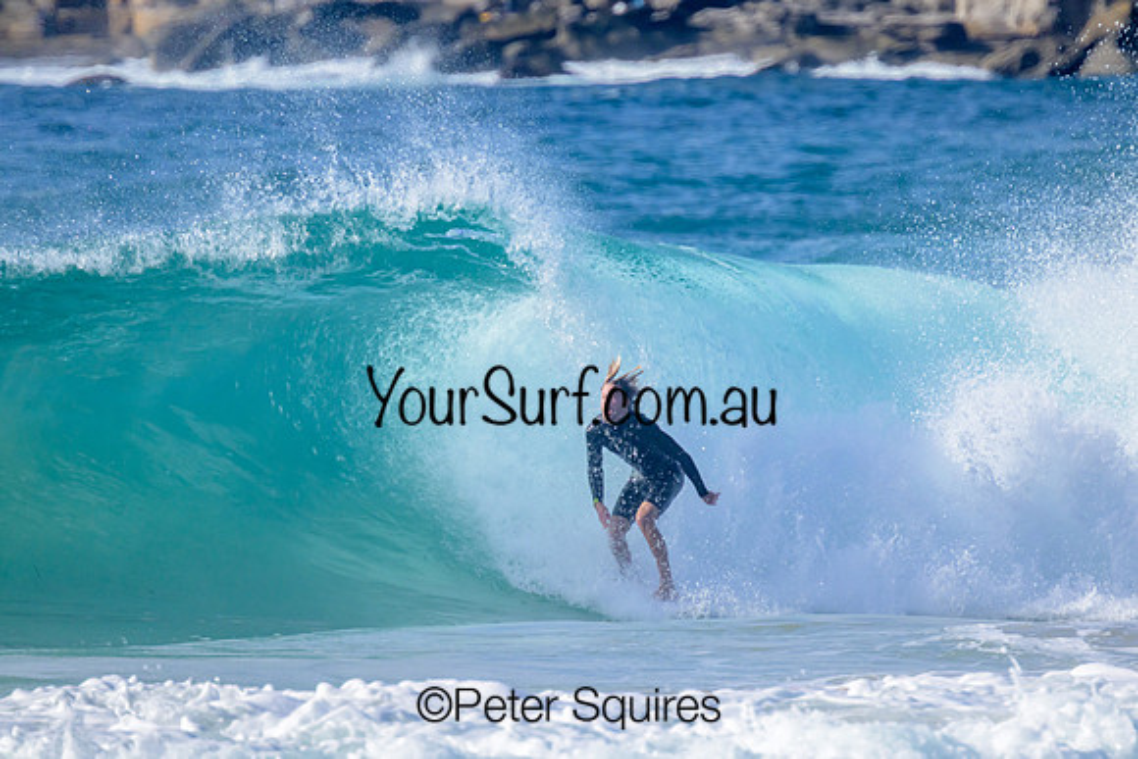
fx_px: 25939
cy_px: 380
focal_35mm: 820
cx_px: 569
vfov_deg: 1.7
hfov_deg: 2.5
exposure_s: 1/2000
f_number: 11
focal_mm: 800
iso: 1000
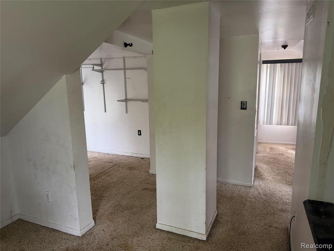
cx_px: 167
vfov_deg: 56.8
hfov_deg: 71.6
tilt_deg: -10.2
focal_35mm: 24
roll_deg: +1.4
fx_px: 232
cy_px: 126
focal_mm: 6.76
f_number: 1.78
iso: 200
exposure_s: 1/75
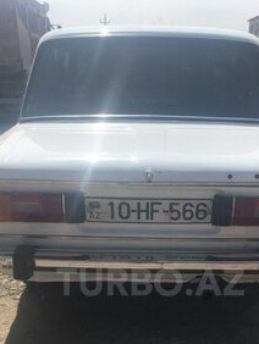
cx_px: 150
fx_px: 508
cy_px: 282
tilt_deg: -21.4
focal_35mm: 51
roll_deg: +0.4
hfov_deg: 28.6
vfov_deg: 36.0
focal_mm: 4.15
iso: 25
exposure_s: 1/2564
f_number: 2.2
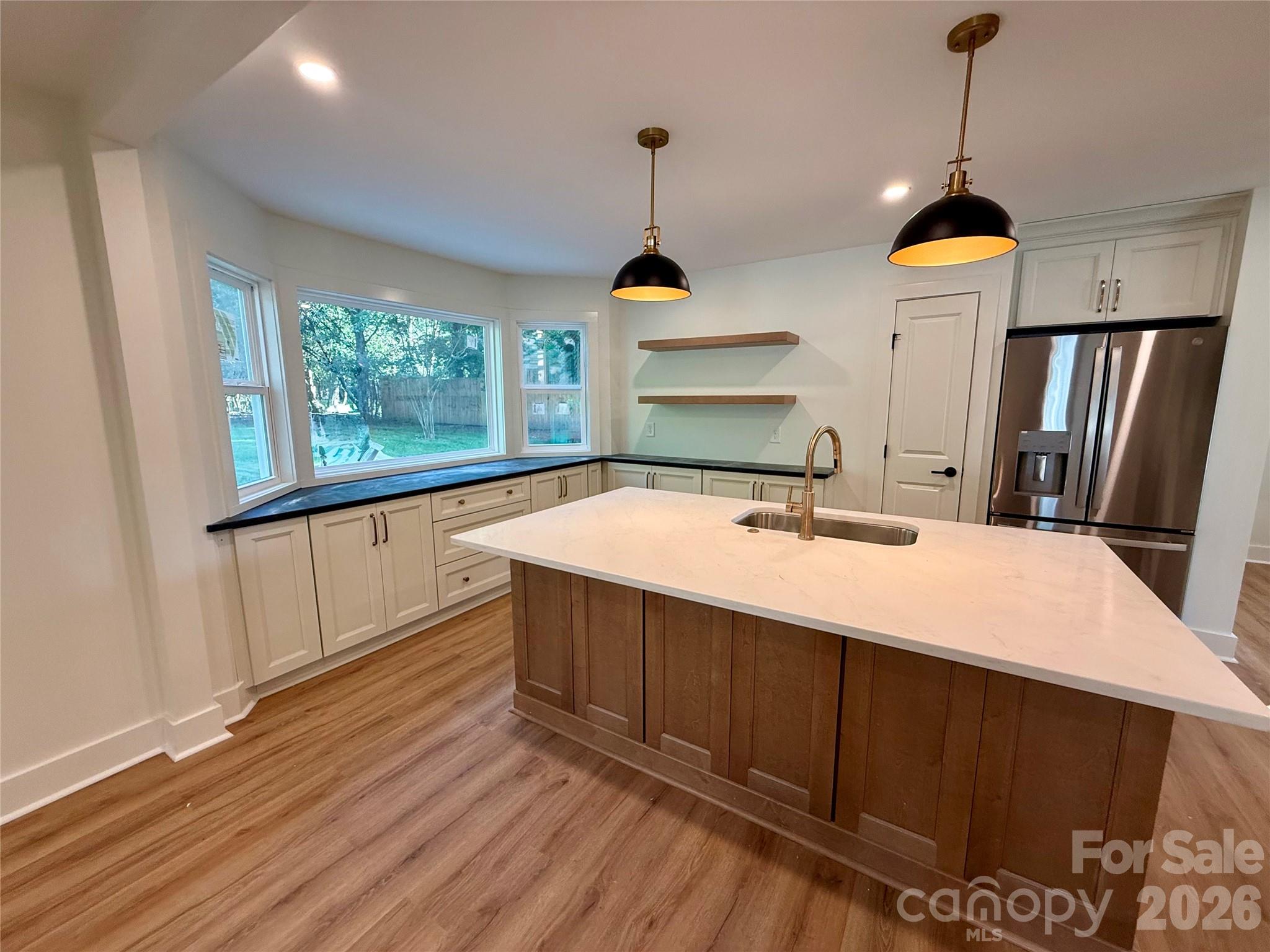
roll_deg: +1.4
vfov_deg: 85.7
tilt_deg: -7.2
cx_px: 635
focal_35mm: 14
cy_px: 476
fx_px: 514
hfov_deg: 102.1
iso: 160
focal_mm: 2.22
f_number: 2.2
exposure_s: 1/120
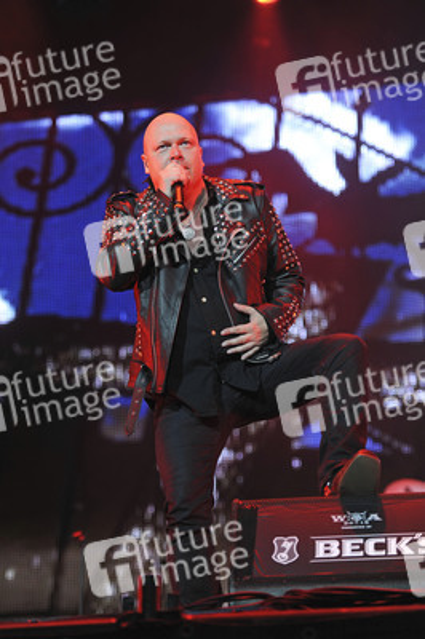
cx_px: 212
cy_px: 320
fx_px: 1774
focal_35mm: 100
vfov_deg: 20.4
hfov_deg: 13.7
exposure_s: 1/320
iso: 800
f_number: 2.8
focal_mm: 100
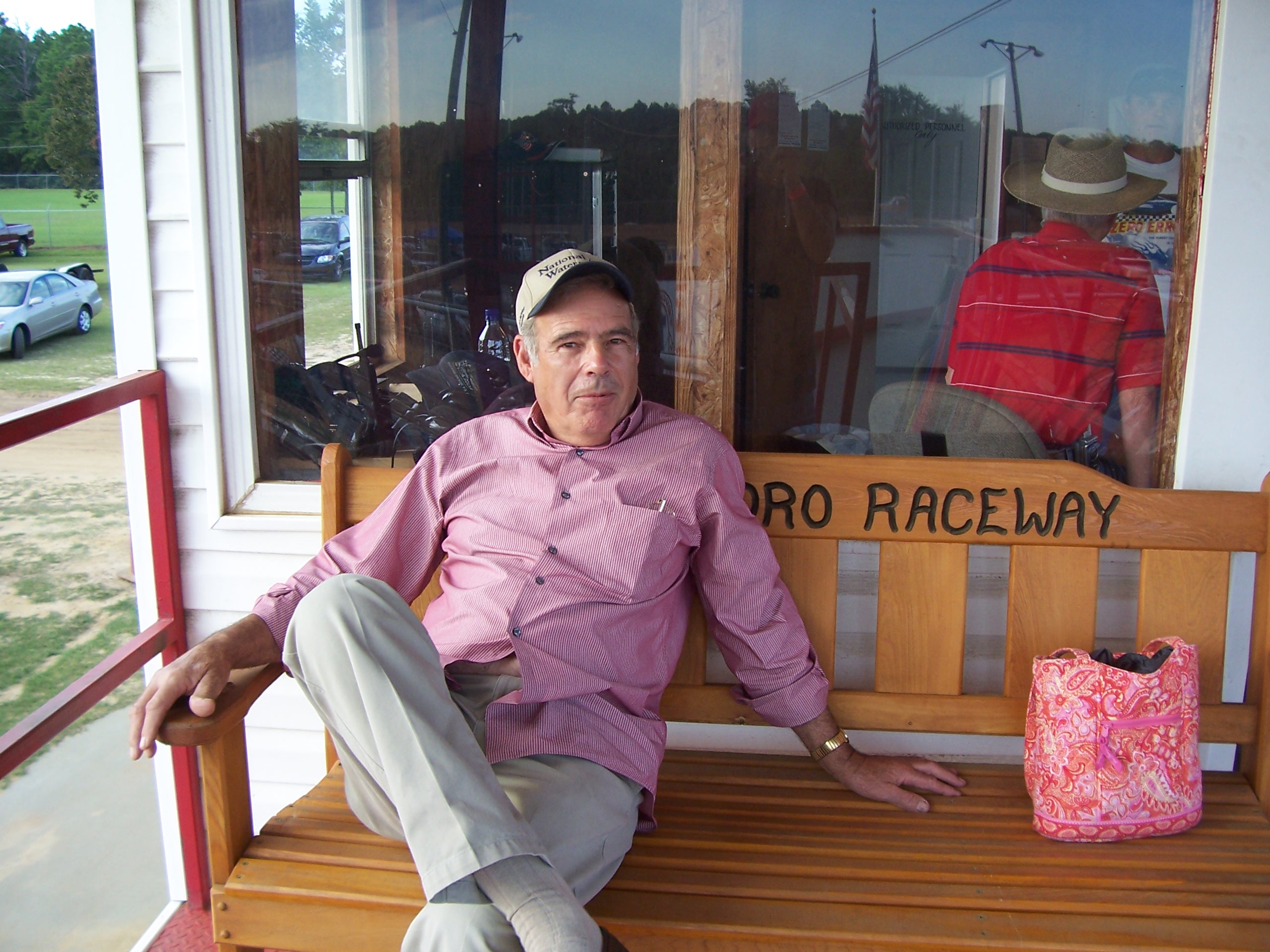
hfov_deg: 54.0
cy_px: 476
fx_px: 1247
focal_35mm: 34
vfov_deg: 41.8
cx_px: 635
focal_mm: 5.6
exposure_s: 1/125
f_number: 2.7
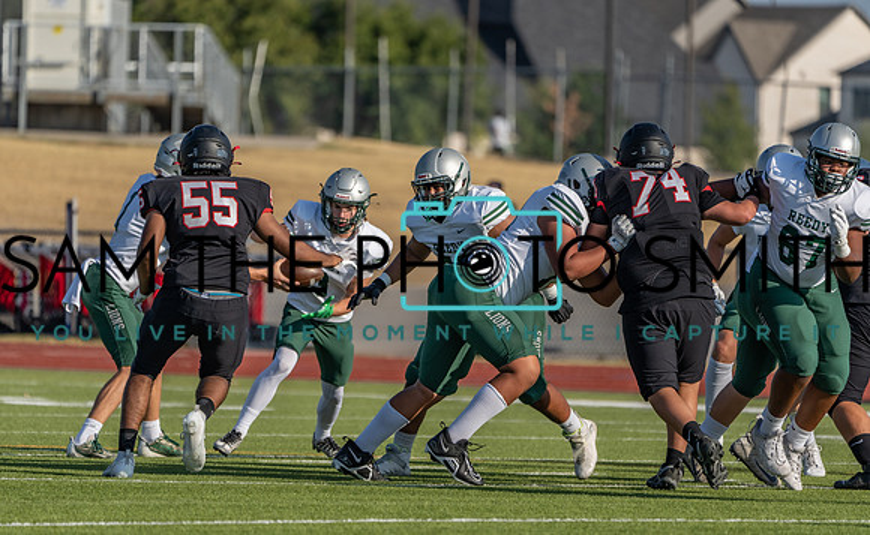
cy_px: 295
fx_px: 10027
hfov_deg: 5.0
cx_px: 423
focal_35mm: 425
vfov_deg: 3.1
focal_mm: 400
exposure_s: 1/1250
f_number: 5.6
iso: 160
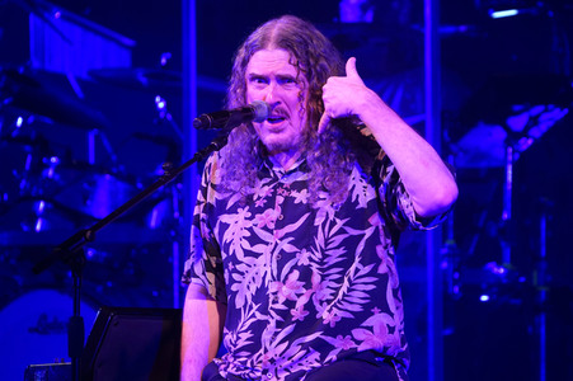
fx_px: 6775
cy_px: 190
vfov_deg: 3.2
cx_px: 286
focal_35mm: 426
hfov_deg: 4.8
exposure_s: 1/500
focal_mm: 426
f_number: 6.3
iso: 3200
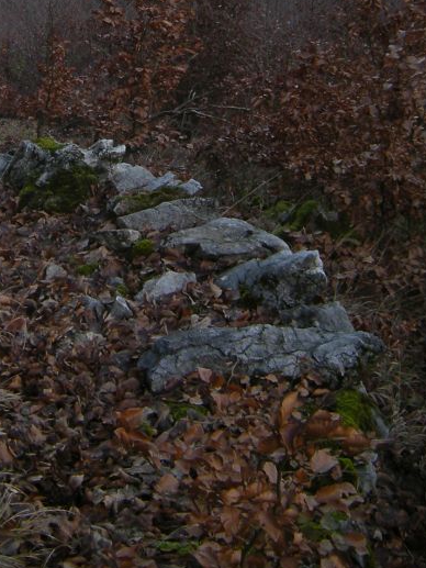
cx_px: 92
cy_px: -7
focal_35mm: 65
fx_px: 1066
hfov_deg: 22.3
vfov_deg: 28.0
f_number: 2.8
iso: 64
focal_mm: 4.7
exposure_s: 1/135
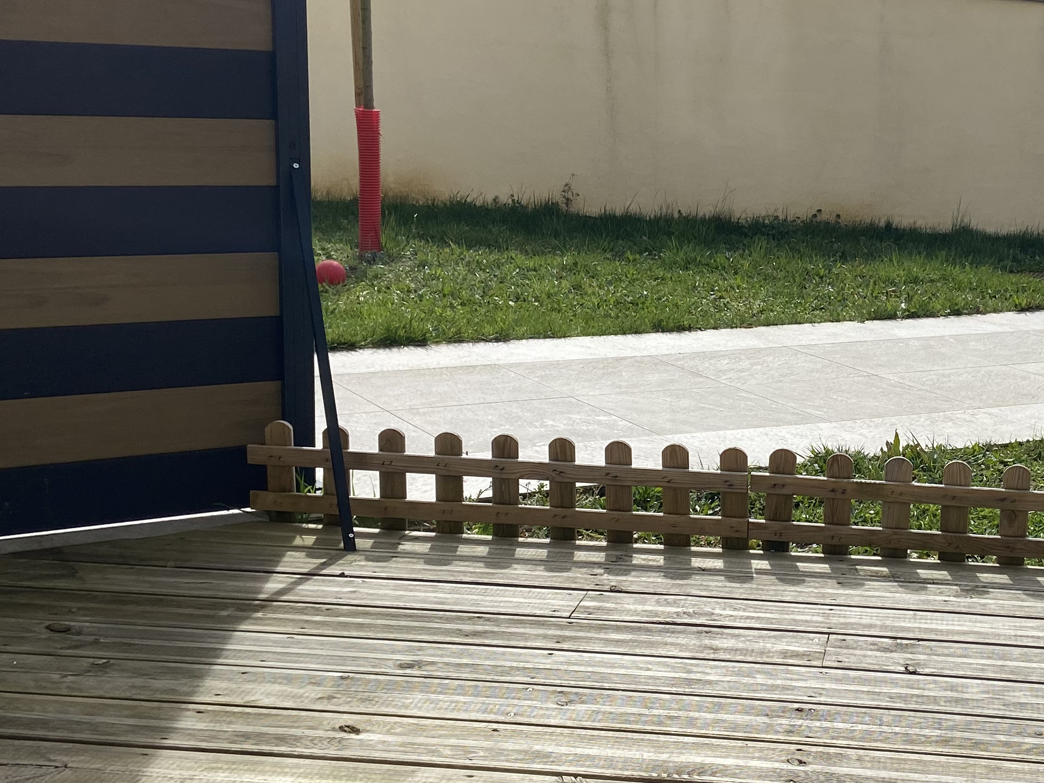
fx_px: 1659
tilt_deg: -12.3
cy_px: 396
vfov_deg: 26.6
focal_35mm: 55
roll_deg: -1.9
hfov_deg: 34.1
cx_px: 808
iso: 32
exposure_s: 1/3984
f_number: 1.8
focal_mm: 4.25
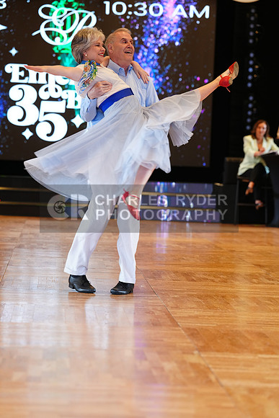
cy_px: 209
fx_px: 1533
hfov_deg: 10.4
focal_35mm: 132
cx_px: 140
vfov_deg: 15.5
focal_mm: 132
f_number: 3.5
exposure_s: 1/200
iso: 1250
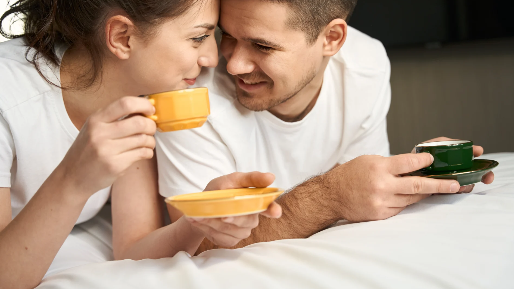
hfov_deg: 41.2
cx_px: 254
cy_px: 144
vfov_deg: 23.8
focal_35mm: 50
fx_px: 684
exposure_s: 1/250
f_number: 2.8
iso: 800
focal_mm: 47.2
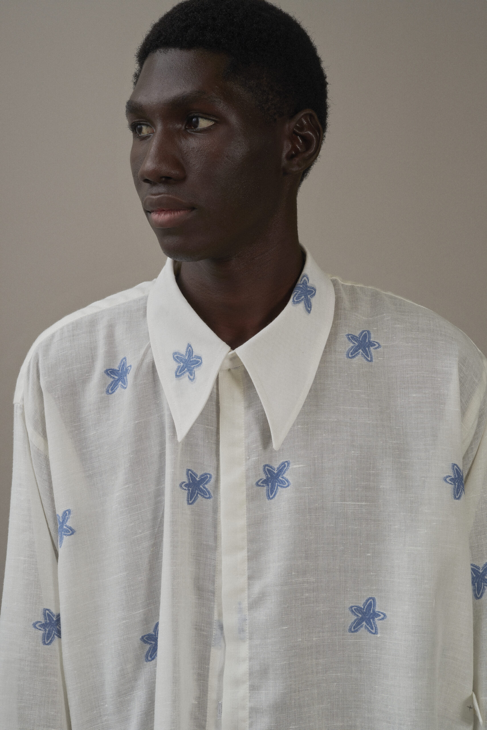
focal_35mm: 80
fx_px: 1622
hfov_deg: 17.1
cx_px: 244
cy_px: 365
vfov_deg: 25.4
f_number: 11
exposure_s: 1/160
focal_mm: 80
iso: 200
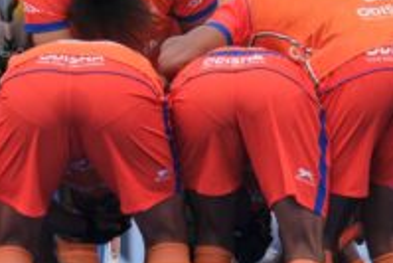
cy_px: 153
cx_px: 98
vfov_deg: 1.3
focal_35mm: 1085
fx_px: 11853
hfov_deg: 1.9
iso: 1250
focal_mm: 339.5
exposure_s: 1/2000
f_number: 7.1
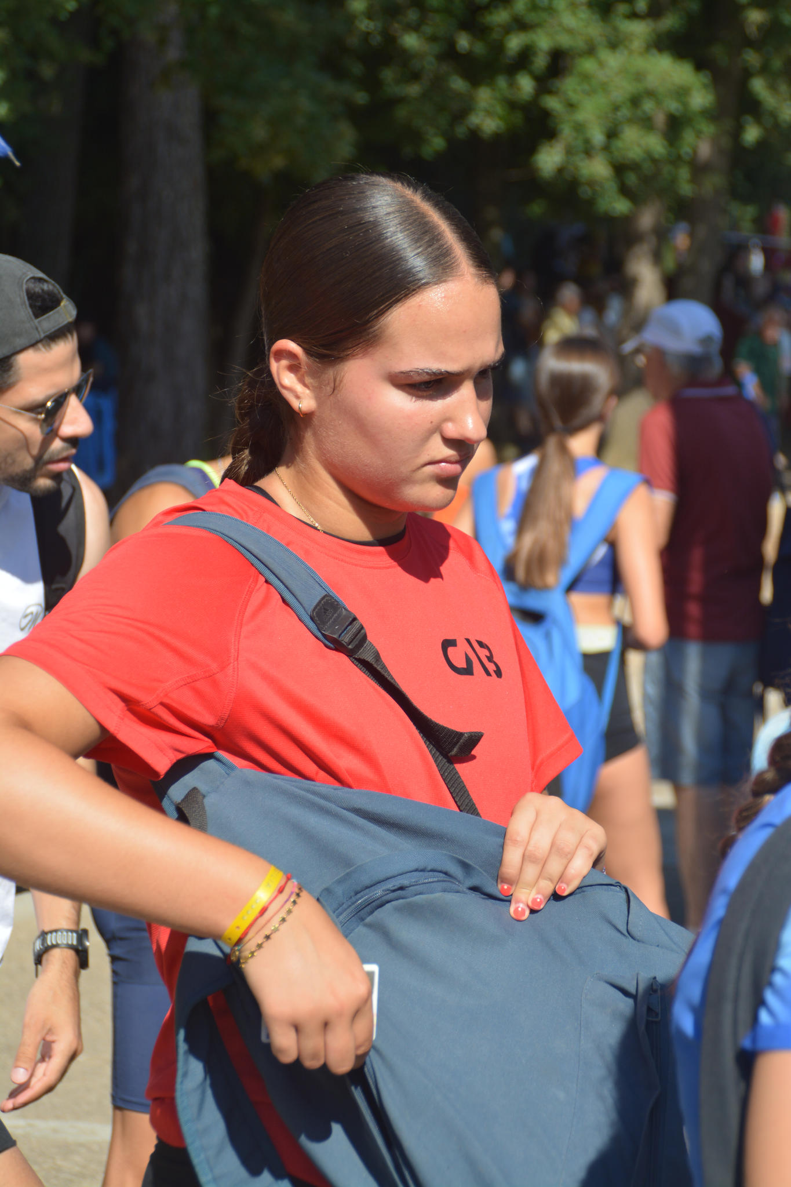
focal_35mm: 112
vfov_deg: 18.2
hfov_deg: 12.2
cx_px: 396
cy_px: 594
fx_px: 3708
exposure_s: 1/640
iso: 200
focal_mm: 75
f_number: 6.3
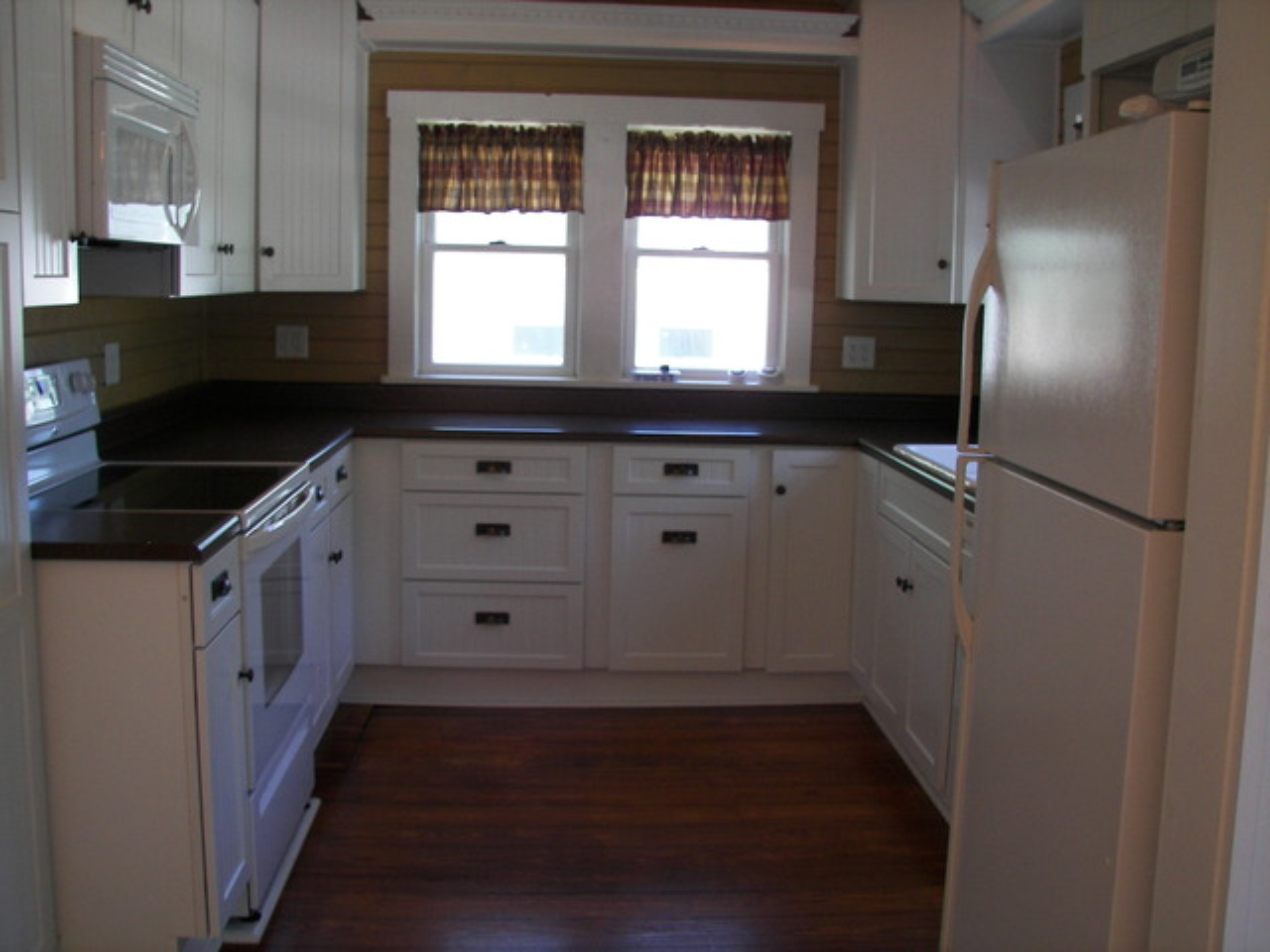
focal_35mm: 36
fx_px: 1321
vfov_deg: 39.7
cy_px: 476
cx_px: 635
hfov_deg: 51.4
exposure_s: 1/30
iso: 100
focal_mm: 6
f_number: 2.8
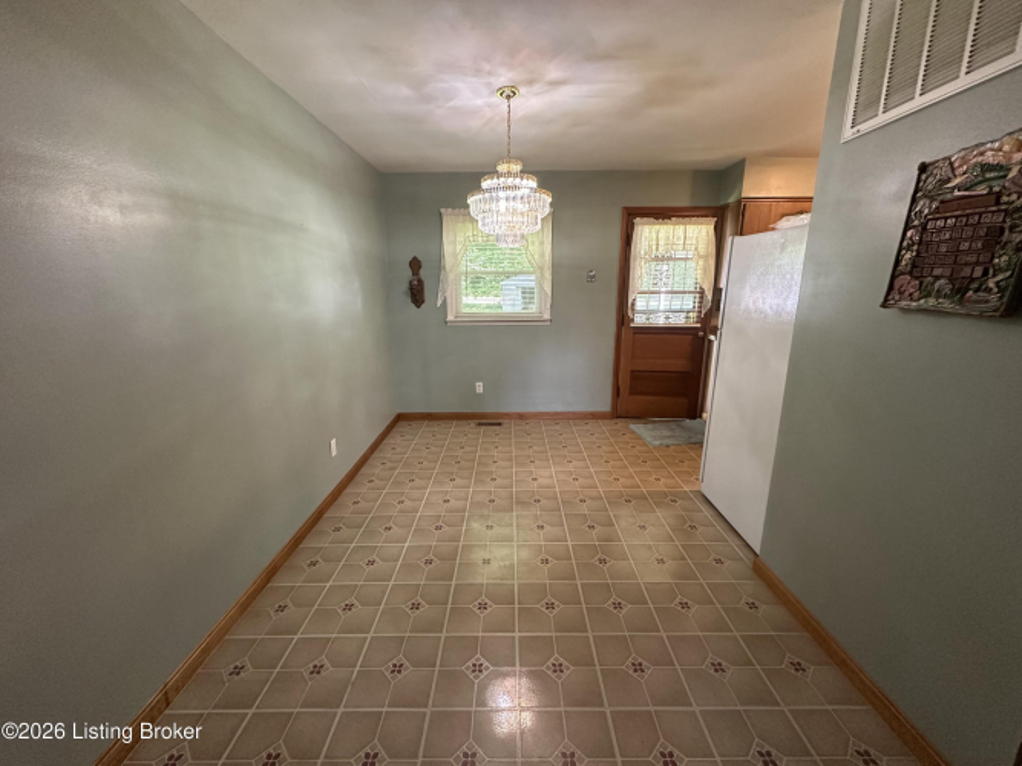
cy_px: 383
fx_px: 413
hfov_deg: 102.1
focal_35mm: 14
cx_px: 511
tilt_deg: -13.8
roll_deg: -0.1
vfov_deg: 85.7
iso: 400
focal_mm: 2.22
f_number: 2.2
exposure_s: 1/60
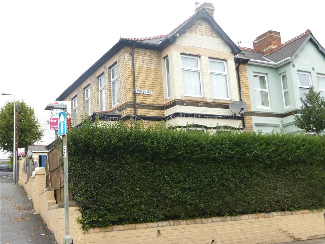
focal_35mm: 44
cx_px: 162
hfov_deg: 42.9
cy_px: 122
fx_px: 413
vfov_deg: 32.9
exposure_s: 1/320
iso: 100
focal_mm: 7.9
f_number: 4.1
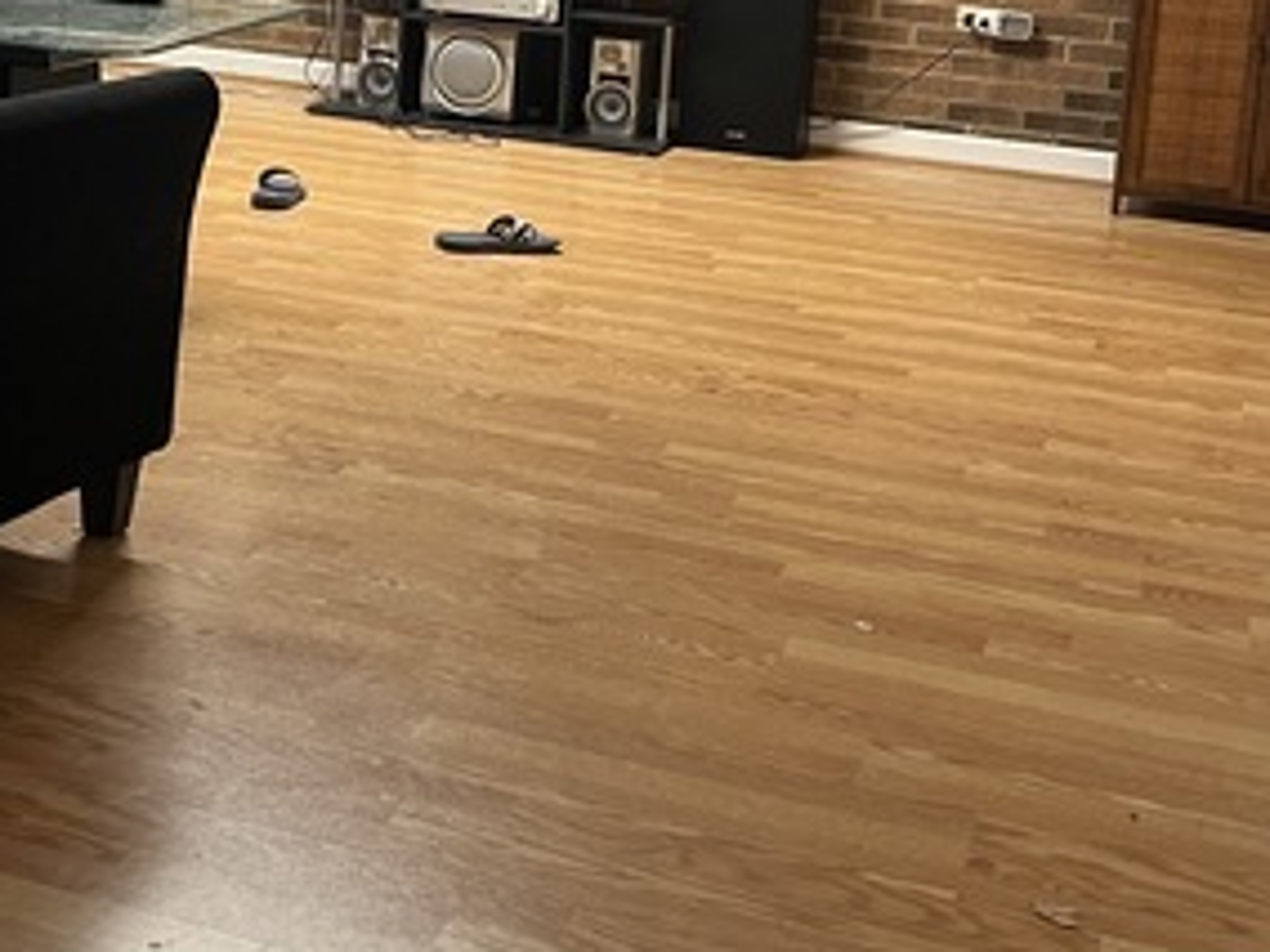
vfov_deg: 23.2
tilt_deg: -6.0
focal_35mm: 61
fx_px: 2238
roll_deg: -3.3
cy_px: 36
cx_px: 333
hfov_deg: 31.2
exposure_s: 1/60
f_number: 1.5
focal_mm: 5.7
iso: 320
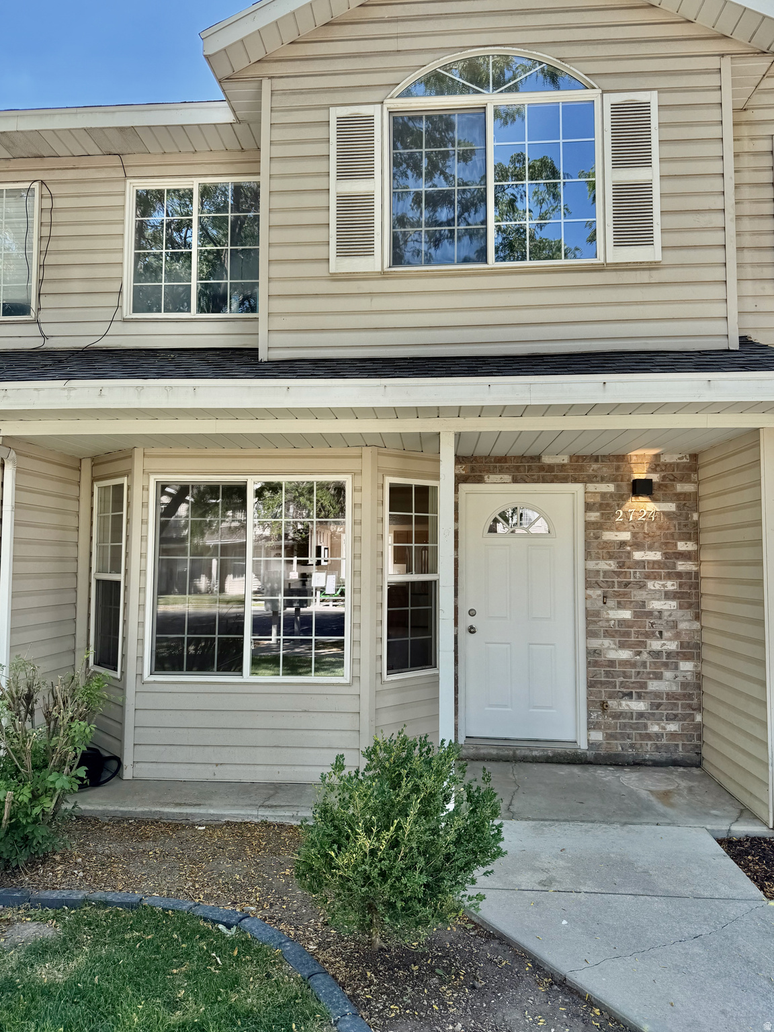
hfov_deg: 56.8
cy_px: 516
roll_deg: +0.5
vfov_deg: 71.6
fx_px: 716
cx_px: 387
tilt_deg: +3.1
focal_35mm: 24
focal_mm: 6.76
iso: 80
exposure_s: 1/478
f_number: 1.78
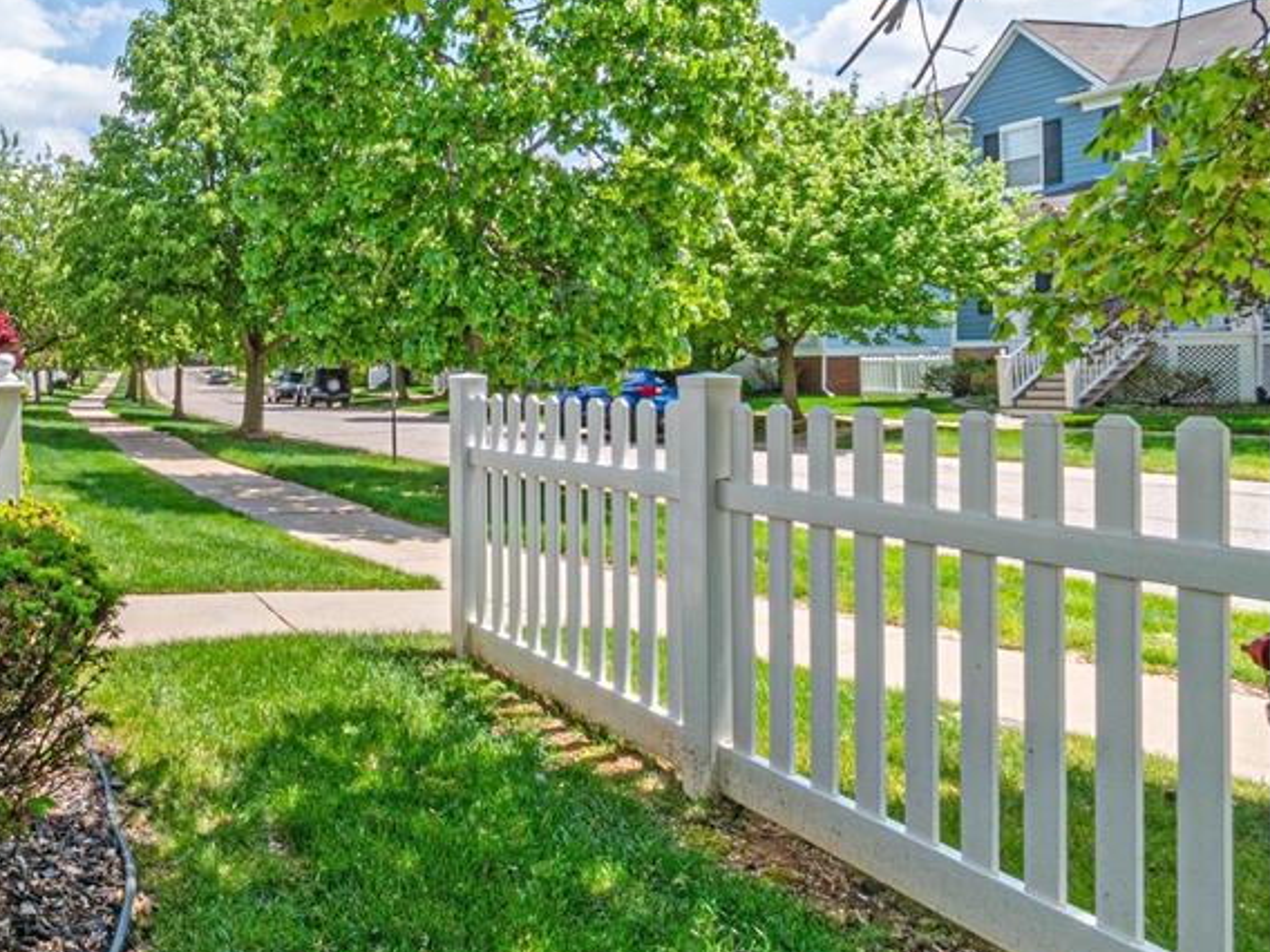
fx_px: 954
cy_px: 353
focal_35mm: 26
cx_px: 161
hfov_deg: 58.9
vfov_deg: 52.5
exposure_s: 1/80
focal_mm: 10
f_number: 22
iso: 500
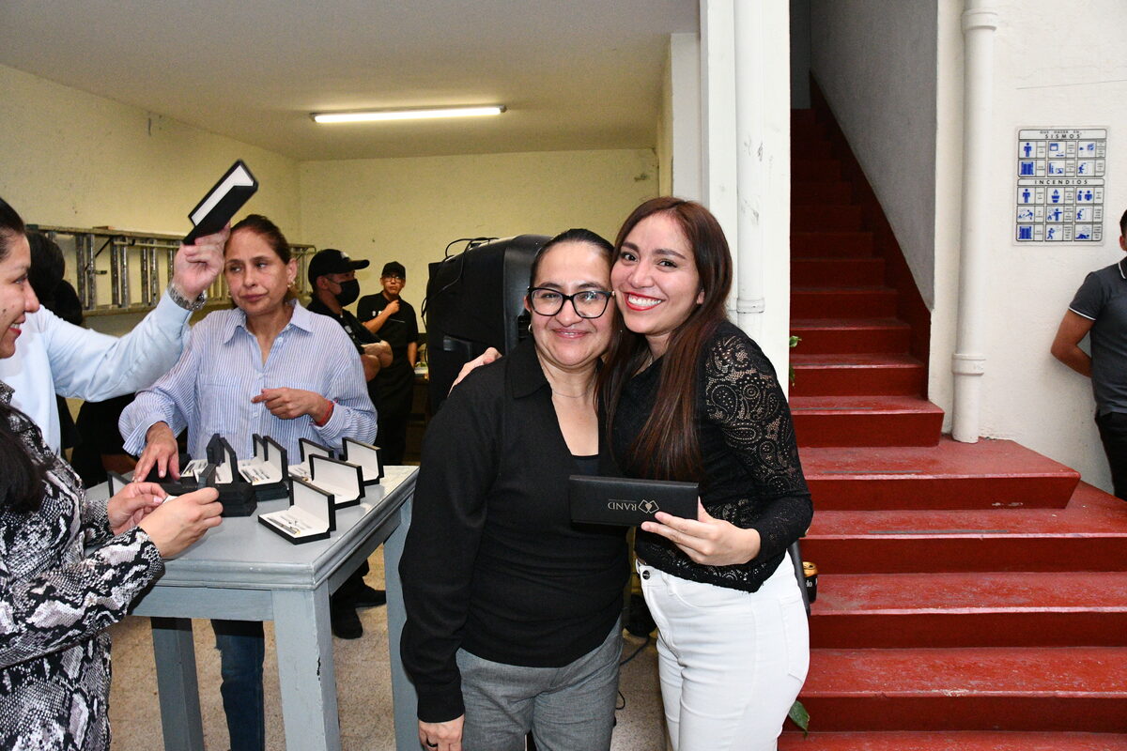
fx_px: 845
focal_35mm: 27
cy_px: 376
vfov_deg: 47.9
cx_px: 564
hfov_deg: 67.4
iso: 5000
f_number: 8
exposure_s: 1/100
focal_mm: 18
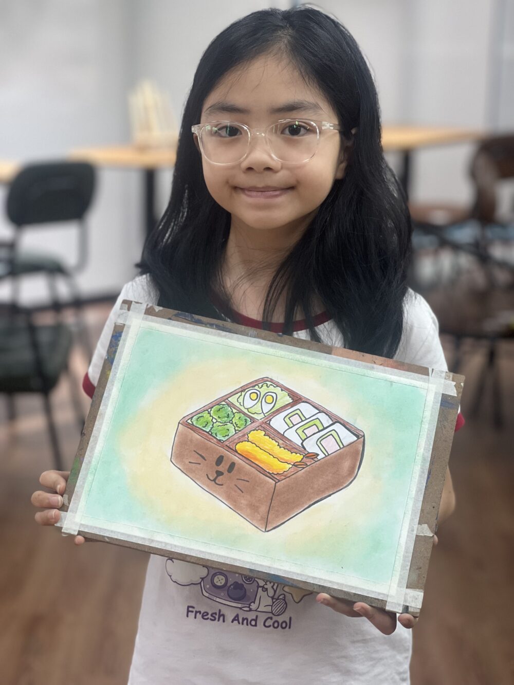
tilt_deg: -12.7
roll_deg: -2.0
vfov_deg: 25.3
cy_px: 342
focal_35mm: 77
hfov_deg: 19.1
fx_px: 1524
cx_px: 257
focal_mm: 9
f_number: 2.8
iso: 250
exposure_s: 1/93
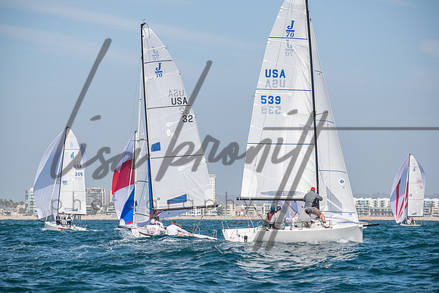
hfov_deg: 11.9
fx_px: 2115
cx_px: 216
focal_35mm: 173
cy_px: 147
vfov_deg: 7.9
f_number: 6.3
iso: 200
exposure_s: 1/1250
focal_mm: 112
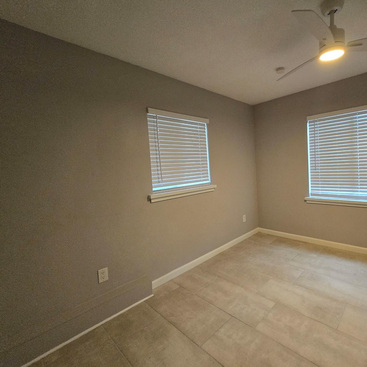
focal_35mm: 16
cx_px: 229
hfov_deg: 85.8
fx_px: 192
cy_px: 180
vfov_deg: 87.4
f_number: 2.2
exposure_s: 1/100
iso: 400
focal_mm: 1.7
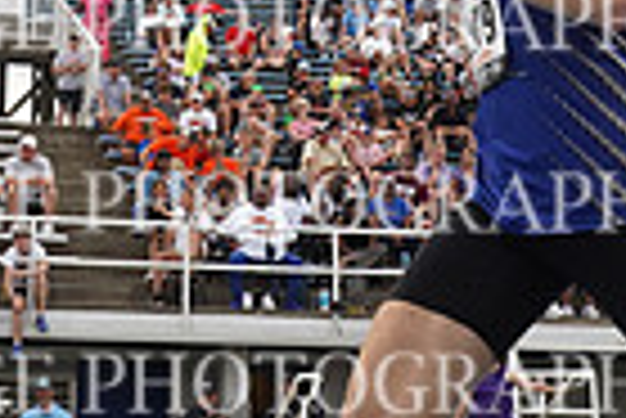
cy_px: -70
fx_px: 1741
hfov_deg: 20.0
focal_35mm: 100
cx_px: 59
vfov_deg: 13.4
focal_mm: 24
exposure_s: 1/1250
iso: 1000
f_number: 8
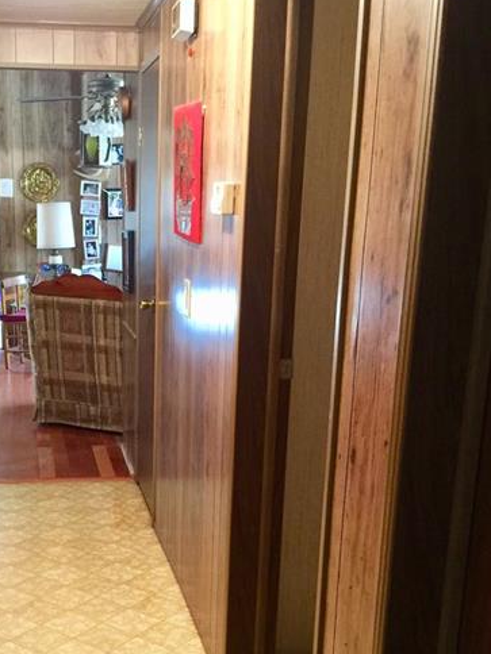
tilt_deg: -16.8
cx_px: 123
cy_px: 459
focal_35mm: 46
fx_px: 870
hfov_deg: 31.0
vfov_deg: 40.5
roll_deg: -0.9
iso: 80
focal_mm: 4.15
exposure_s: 1/4
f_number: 2.2
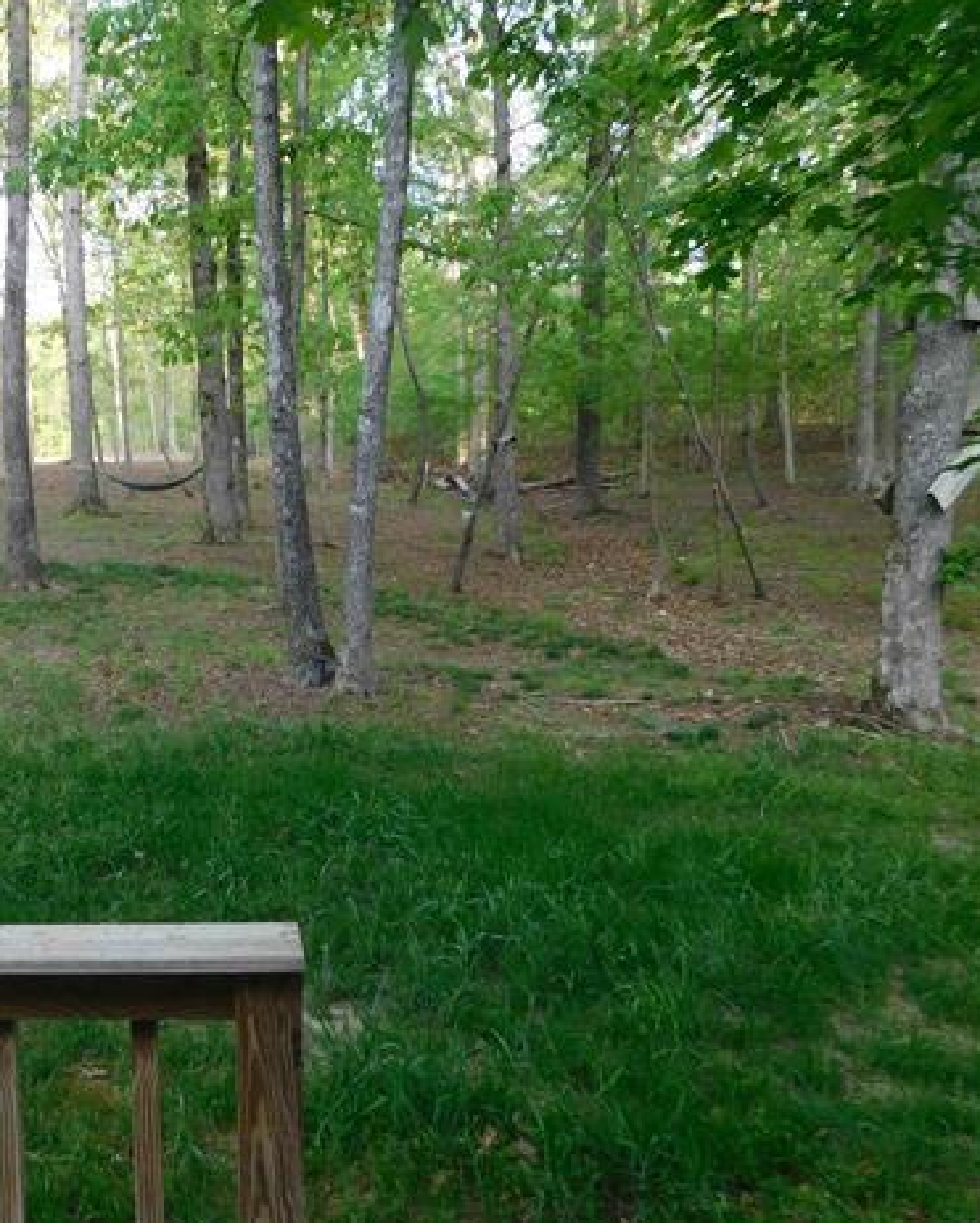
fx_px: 1123
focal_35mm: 31
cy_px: 626
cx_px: 164
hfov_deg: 44.3
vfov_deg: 57.1
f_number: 3
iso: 125
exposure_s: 1/60
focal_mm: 4
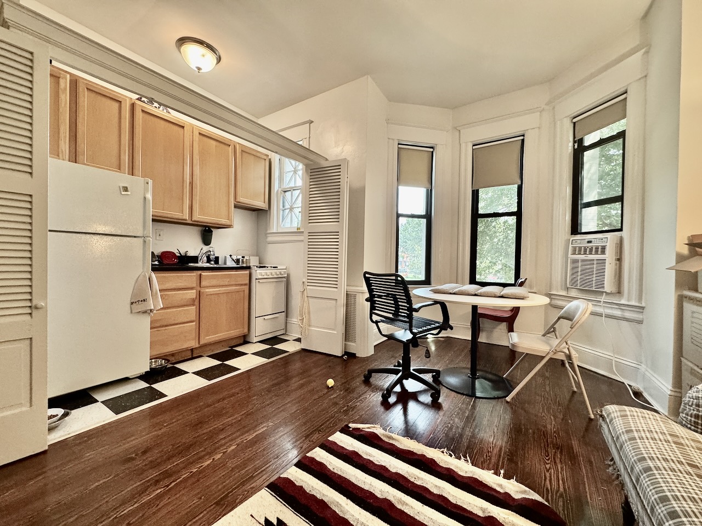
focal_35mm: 14
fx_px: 284
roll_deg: -1.1
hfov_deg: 102.1
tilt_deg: -1.8
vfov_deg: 85.7
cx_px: 351
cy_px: 263
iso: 250
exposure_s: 1/120
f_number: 2.2
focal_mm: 2.22
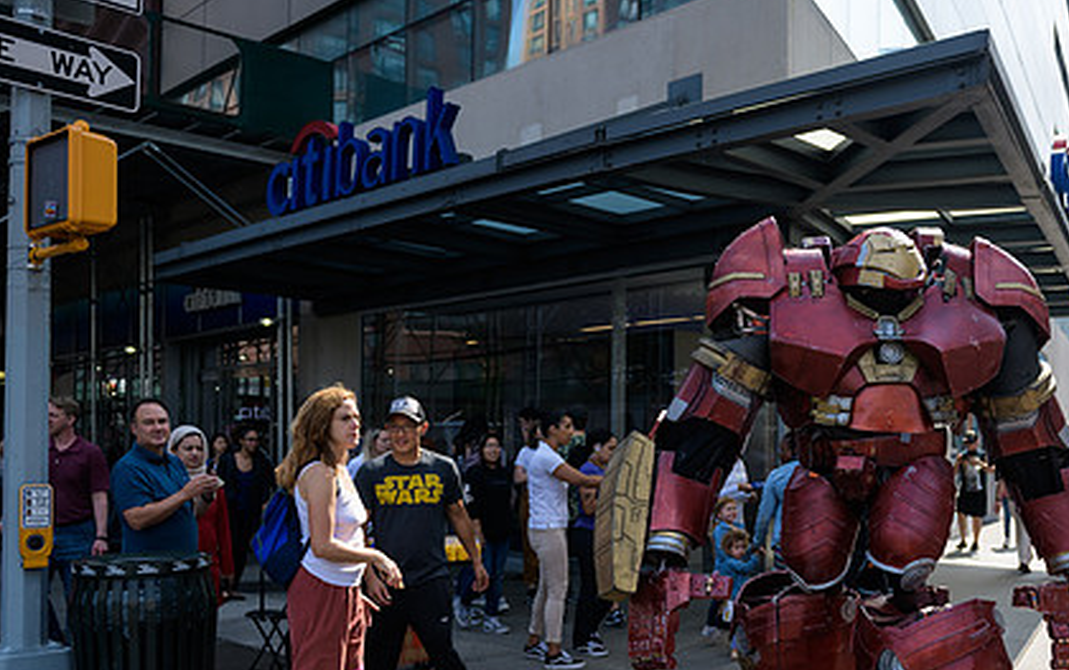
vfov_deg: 33.4
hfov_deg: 50.6
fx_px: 1108
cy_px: 432
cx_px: 715
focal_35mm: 38
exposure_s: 1/2000
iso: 200
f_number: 3.2
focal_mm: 27
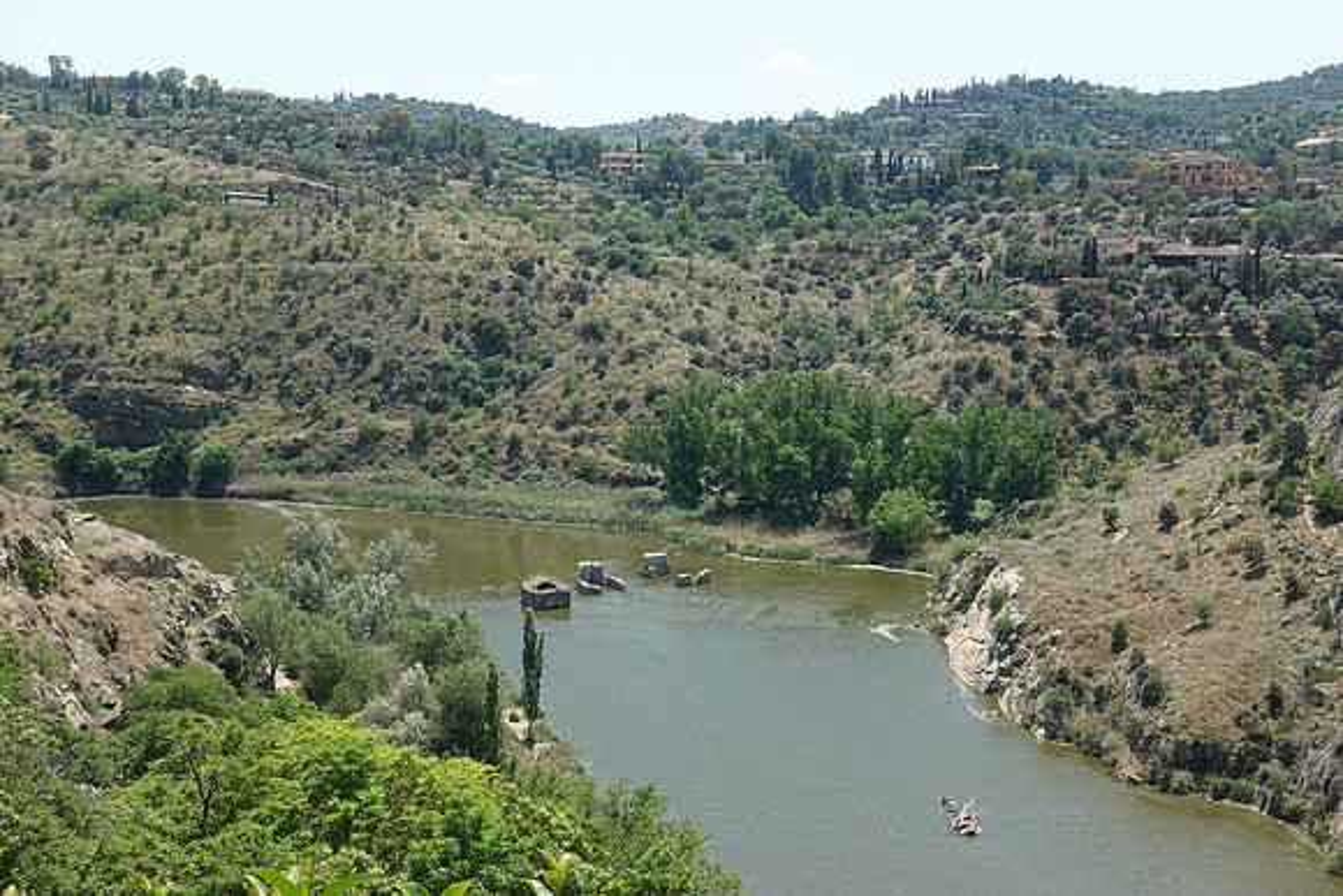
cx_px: 672
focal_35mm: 49
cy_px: 448
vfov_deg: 27.5
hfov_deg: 40.3
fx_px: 1828
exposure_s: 1/320
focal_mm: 17.9
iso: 125
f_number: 5.6
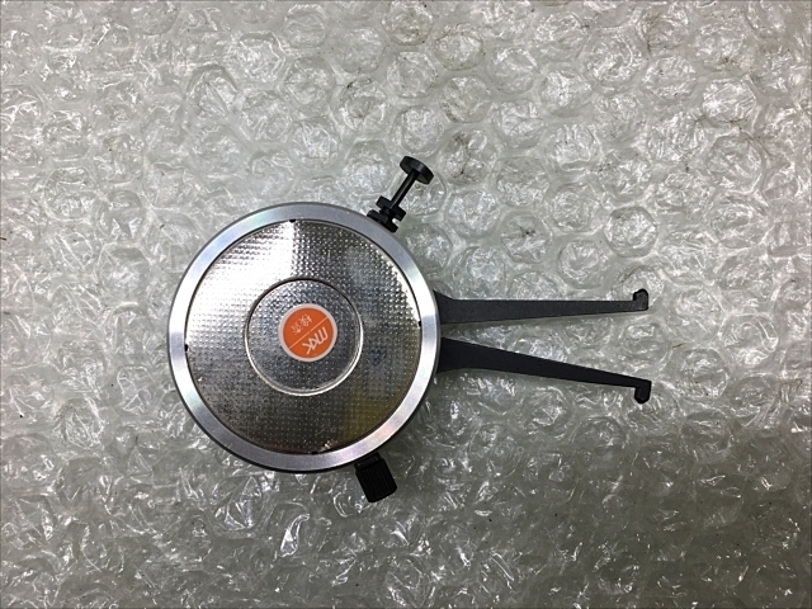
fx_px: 680
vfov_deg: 48.2
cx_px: 406
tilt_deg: -84.1
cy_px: 304
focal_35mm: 29
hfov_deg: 61.7
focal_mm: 4.15
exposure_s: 1/120
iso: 25
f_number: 2.2
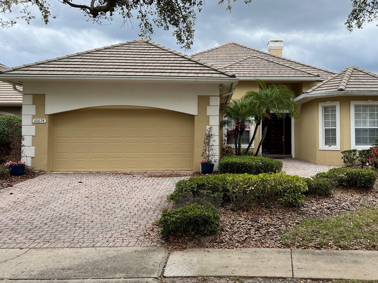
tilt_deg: +2.0
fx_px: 360
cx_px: 228
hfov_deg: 54.9
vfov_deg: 42.8
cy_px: 124
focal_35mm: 33
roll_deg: +0.4
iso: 50
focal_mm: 5.7
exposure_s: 1/1621
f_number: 1.5
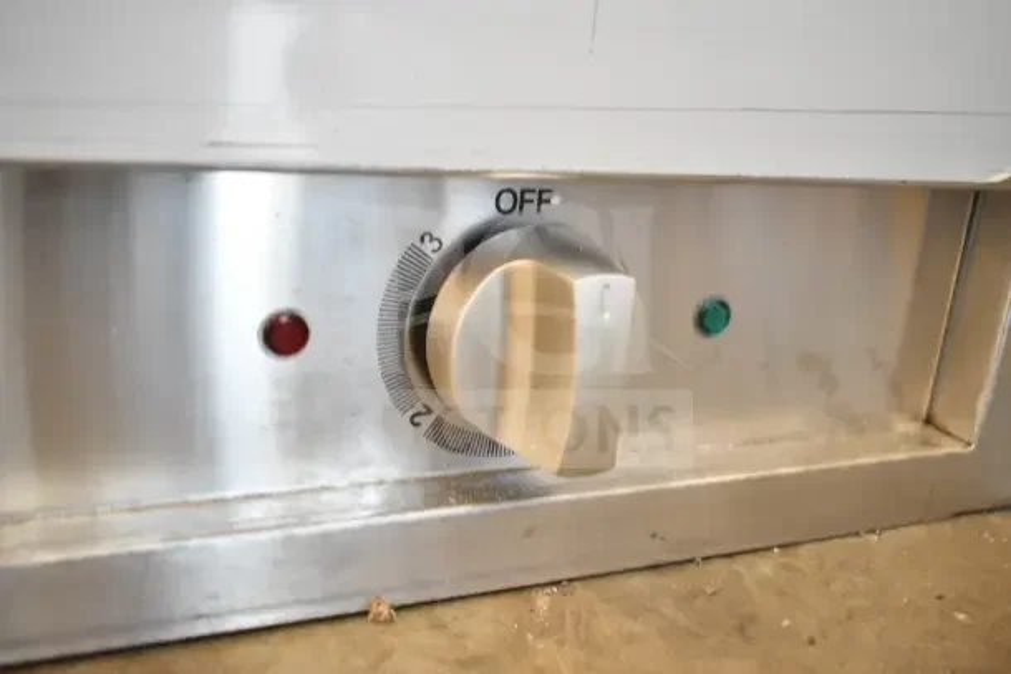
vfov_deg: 35.5
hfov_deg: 51.3
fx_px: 1053
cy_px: 337
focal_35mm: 38
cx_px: 506
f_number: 4
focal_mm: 25
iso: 2000
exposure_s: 1/40
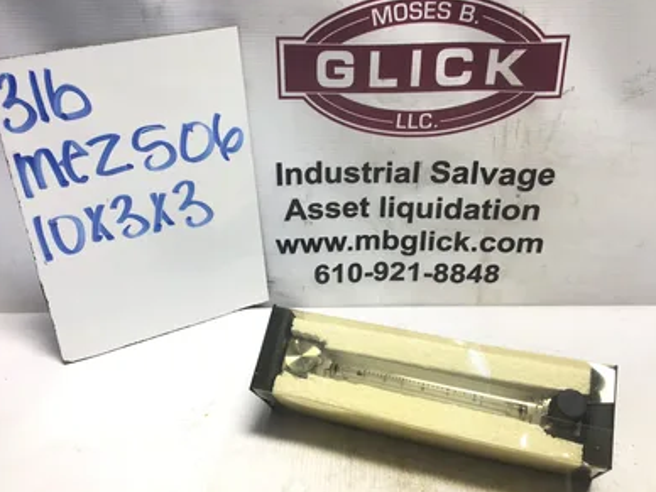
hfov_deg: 56.8
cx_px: 330
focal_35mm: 32
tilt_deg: -29.3
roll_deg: -1.0
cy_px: 245
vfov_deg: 44.2
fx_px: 606
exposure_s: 1/120
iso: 25
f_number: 2.4
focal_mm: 3.3
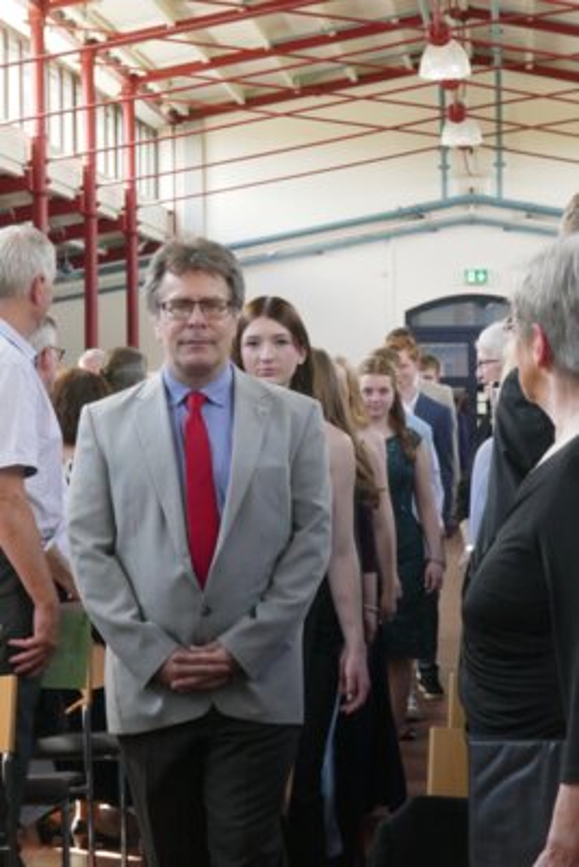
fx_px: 2772
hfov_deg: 11.9
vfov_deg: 17.8
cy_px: 434
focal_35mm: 115
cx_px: 290
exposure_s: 1/60
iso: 1250
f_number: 8
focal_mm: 41.7
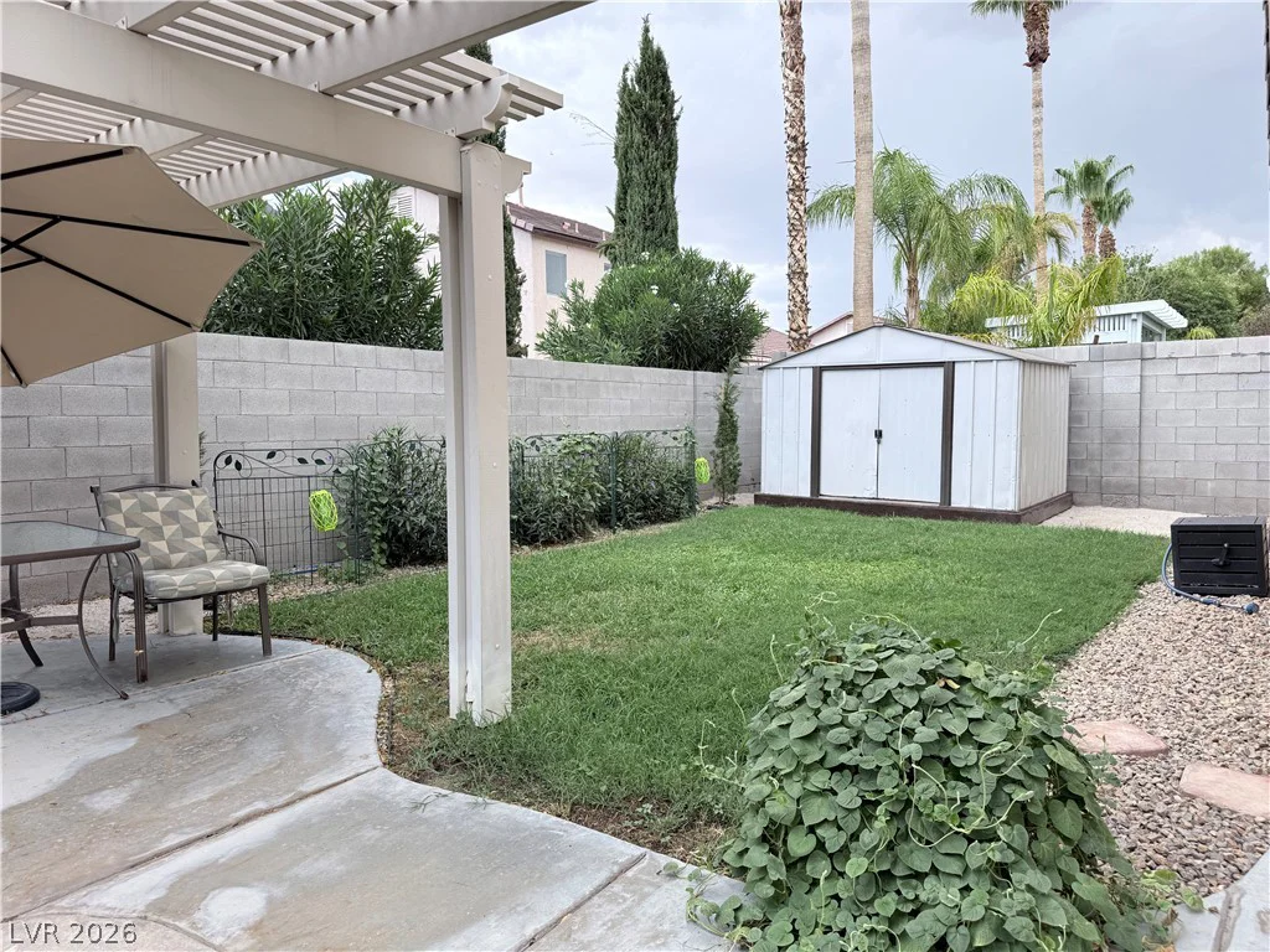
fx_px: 881
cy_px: 476
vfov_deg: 56.8
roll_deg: +0.8
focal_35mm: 24
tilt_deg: -3.4
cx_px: 635
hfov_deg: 71.6
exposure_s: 1/1855
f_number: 1.78
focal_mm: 6.76
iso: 80
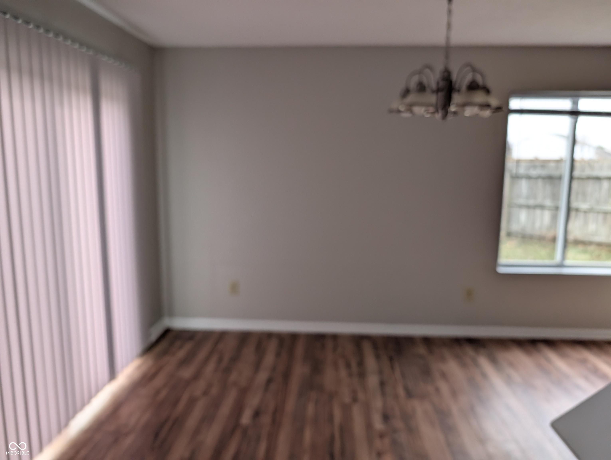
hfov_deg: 71.5
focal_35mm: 24
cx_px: 306
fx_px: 424
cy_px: 230
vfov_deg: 56.9
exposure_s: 1/1517
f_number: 1.68
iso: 469
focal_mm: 6.9
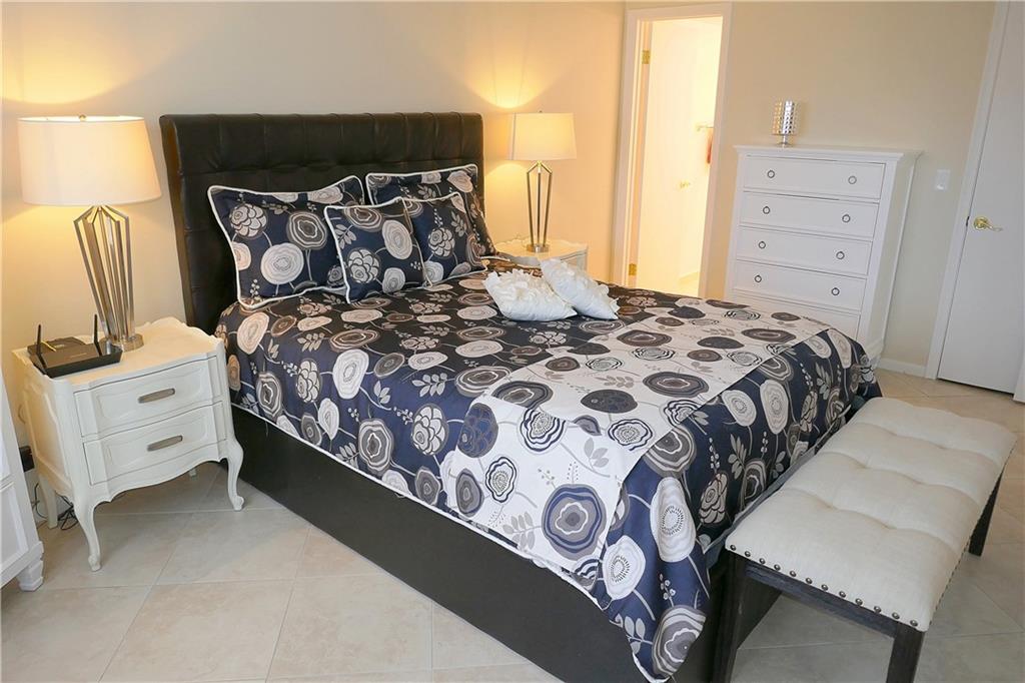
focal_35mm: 25
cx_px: 512
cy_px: 342
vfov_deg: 51.3
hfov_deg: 71.5
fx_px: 712
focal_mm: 9.1
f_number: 2.8
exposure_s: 1/60
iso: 400
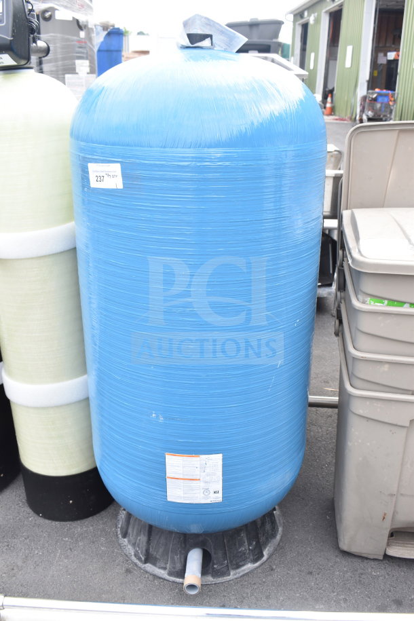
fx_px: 595
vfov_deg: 55.1
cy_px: 310
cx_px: 207
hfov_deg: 38.4
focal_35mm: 34
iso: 200
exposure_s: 1/125
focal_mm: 23
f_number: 5.6
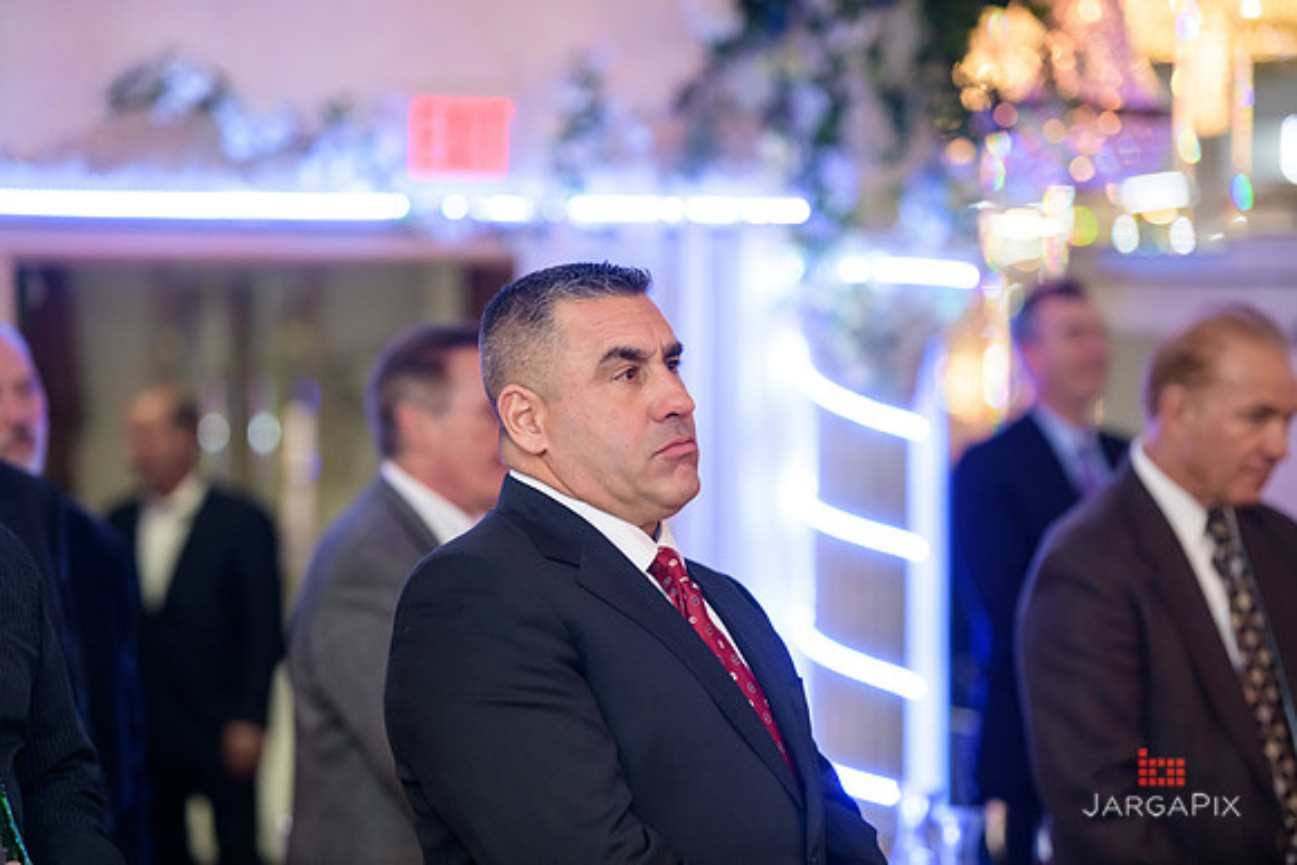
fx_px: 4865
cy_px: 432
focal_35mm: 135
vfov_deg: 10.2
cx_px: 648
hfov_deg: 15.2
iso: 1600
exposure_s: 1/125
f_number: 3.2
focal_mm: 135
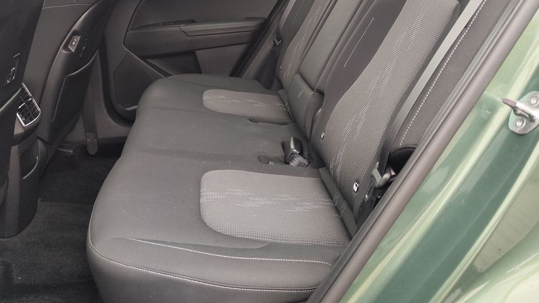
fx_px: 500
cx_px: 246
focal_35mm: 35
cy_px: 69
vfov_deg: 32.9
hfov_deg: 56.6
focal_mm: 7.01
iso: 542
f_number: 1.69
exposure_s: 1/400
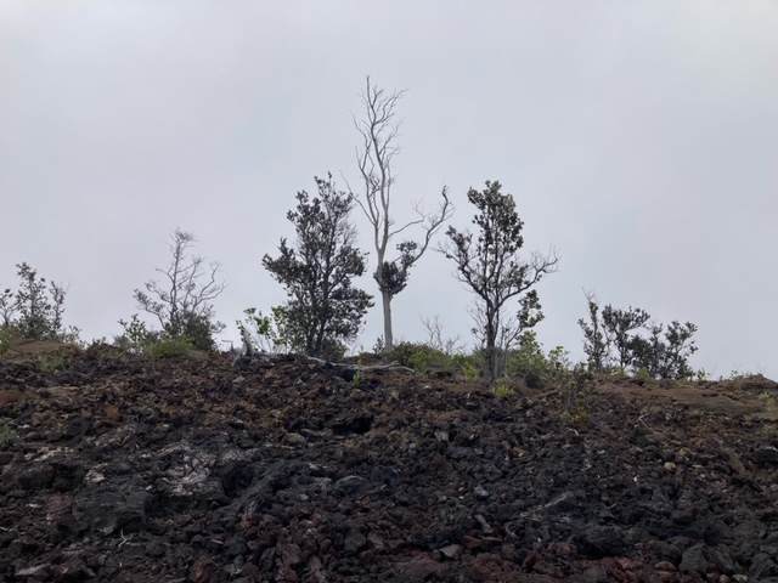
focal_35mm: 28
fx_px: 629
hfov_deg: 63.4
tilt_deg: +16.2
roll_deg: -1.0
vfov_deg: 49.7
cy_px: 292
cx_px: 389
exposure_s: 1/1567
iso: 20
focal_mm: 3.99
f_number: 1.8
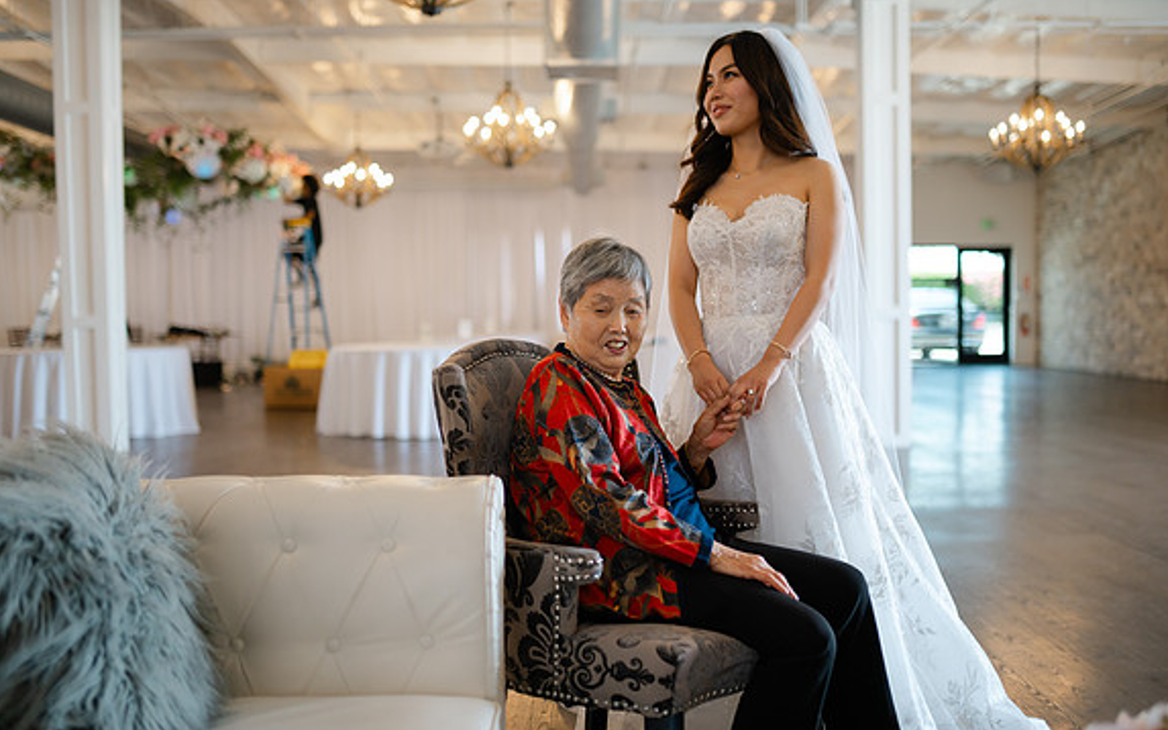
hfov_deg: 52.8
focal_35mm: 37
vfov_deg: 34.4
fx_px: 1178
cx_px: 581
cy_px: 360
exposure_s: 1/160
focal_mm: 35
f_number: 1.4
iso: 360
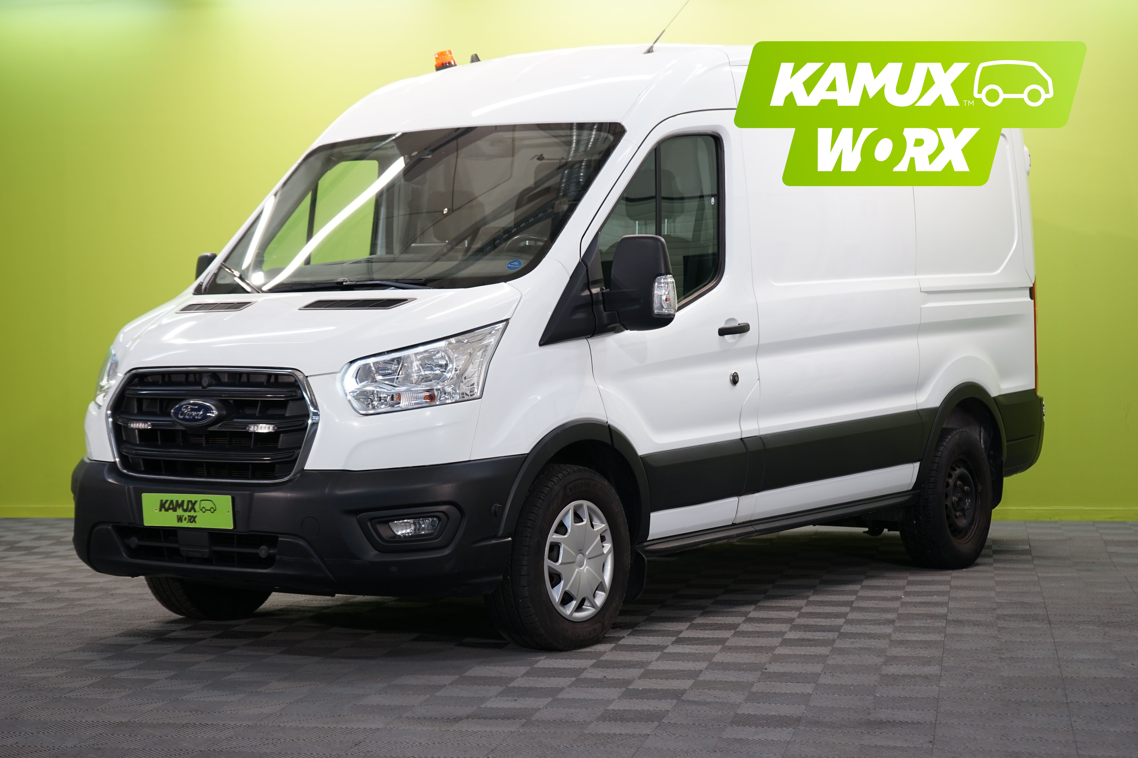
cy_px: 379
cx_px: 569
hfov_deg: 30.5
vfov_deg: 20.6
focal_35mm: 66
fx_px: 2086
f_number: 5.6
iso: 400
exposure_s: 1/30
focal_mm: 66
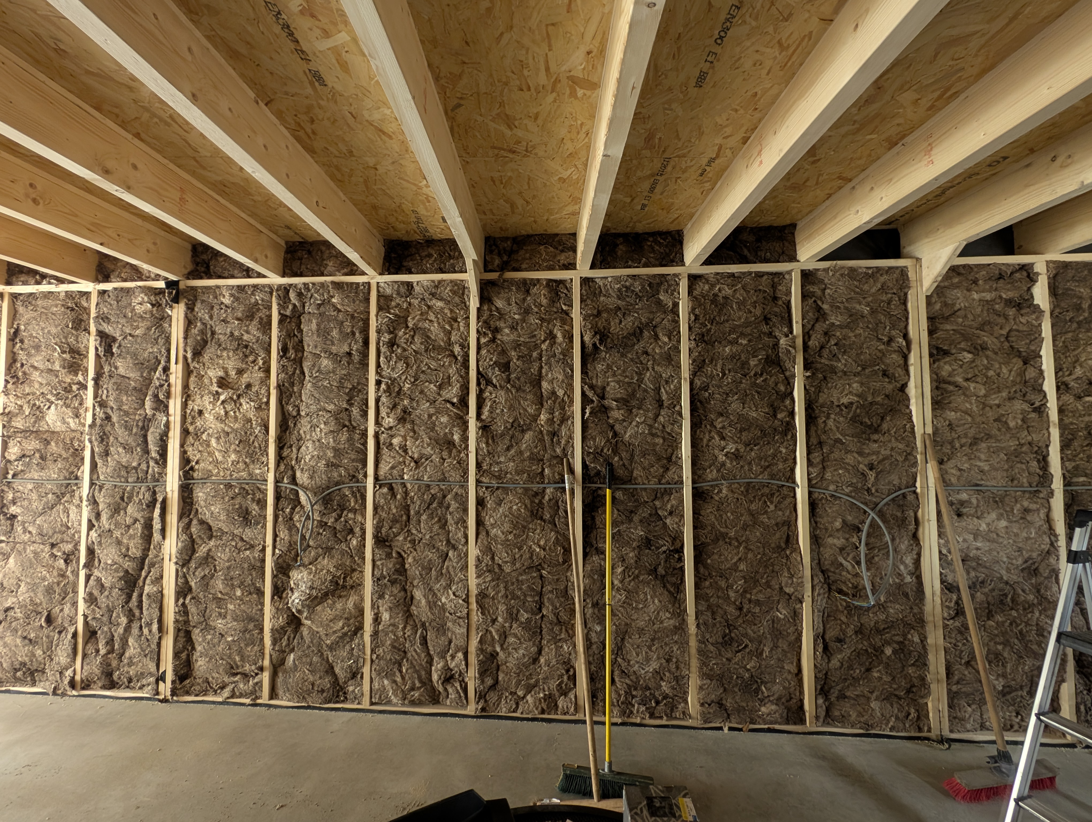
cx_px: 546
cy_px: 411
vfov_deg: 94.6
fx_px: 379
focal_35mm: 12
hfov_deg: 110.5
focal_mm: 2.23
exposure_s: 1/23.8
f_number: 1.95
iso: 336
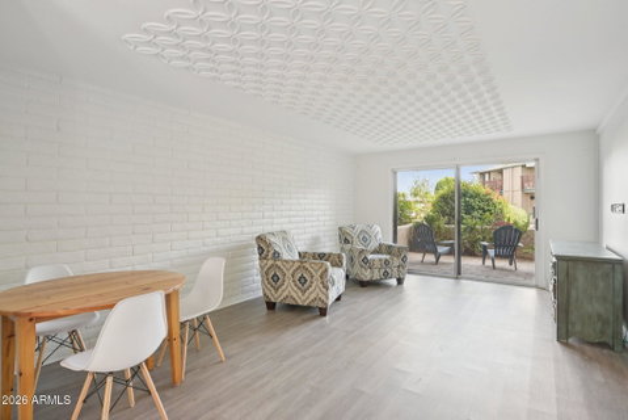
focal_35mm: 18
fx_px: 314
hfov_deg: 90.0
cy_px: 210
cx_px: 314
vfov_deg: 67.5
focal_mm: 18.5
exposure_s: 1/40
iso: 640
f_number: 8
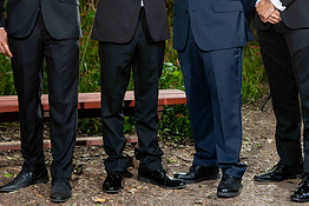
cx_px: 136
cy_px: 4
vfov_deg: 16.0
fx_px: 721
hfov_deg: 24.2
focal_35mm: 84
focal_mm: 38
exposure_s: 1/200
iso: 160
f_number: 3.2
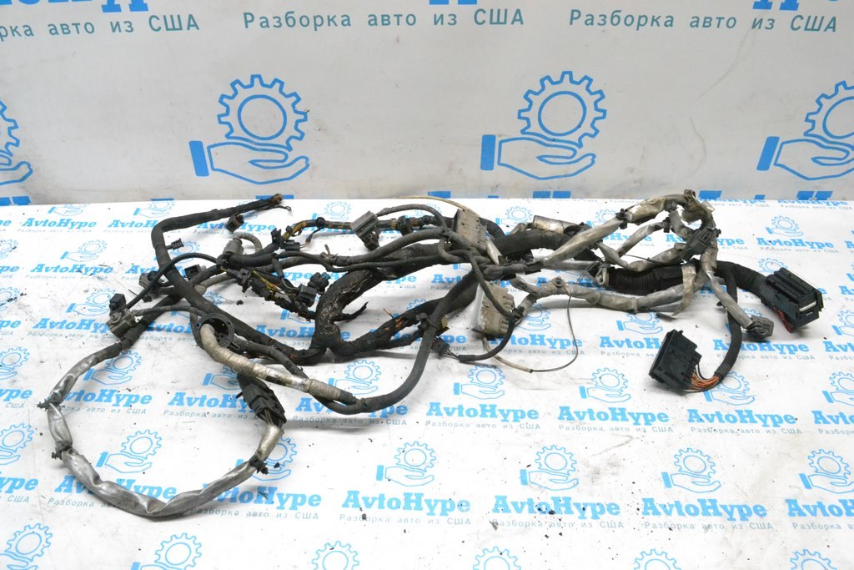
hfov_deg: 67.4
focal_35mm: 27
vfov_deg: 47.9
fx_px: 641
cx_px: 427
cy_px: 285
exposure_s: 1/160
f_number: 9
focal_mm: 18
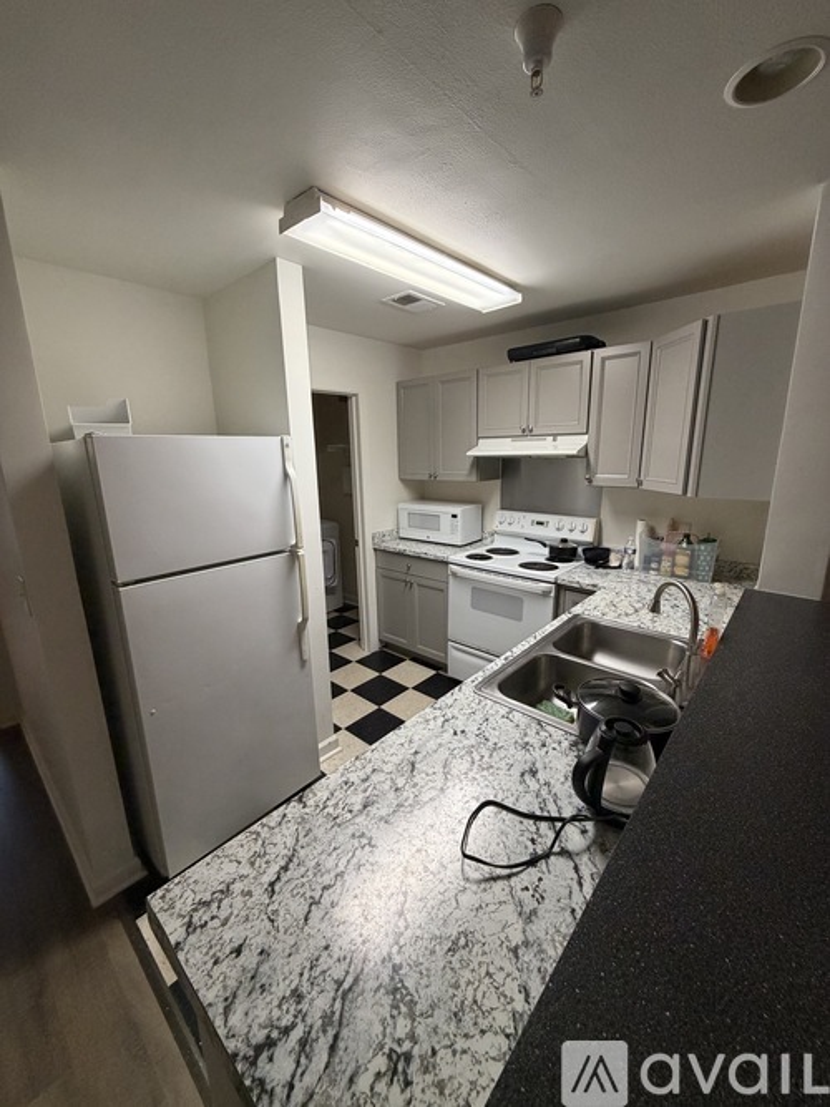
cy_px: 554
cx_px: 415
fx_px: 448
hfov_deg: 85.7
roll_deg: +0.4
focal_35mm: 14
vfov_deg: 102.1
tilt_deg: -13.2
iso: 250
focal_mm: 2.22
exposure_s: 1/60
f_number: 2.2
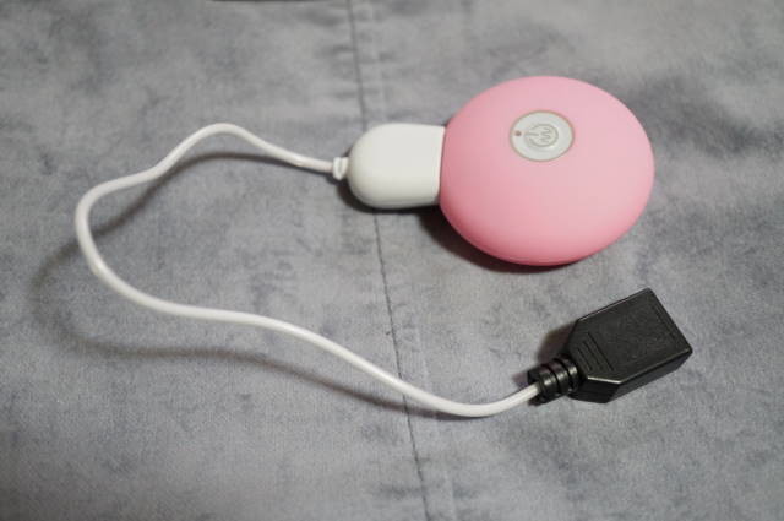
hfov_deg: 43.7
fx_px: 979
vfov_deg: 29.8
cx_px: 392
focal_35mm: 45
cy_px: 260
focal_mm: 30
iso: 1600
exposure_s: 1/60
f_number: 4
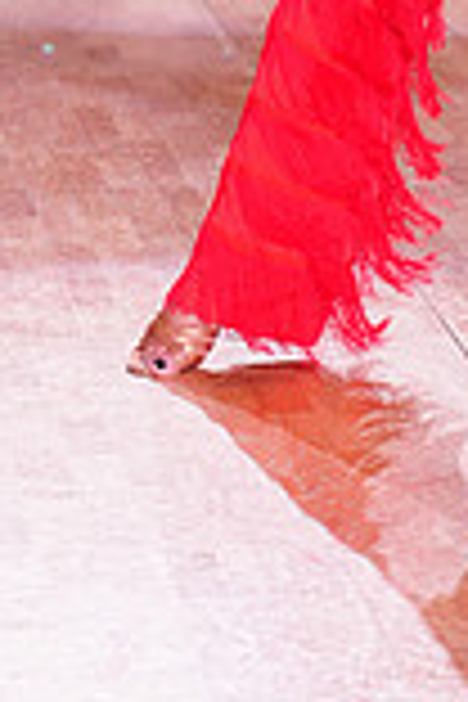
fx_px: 5089
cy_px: -459
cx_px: 65
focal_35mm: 261
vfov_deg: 7.7
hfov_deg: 5.3
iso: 1000
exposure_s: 1/250
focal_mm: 70
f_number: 2.8
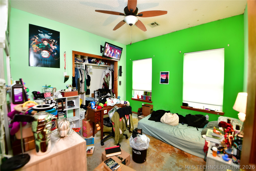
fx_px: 107
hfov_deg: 100.4
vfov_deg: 77.3
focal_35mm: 15
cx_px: 128
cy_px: 86
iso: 400
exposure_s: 1/15
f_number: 5
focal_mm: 15
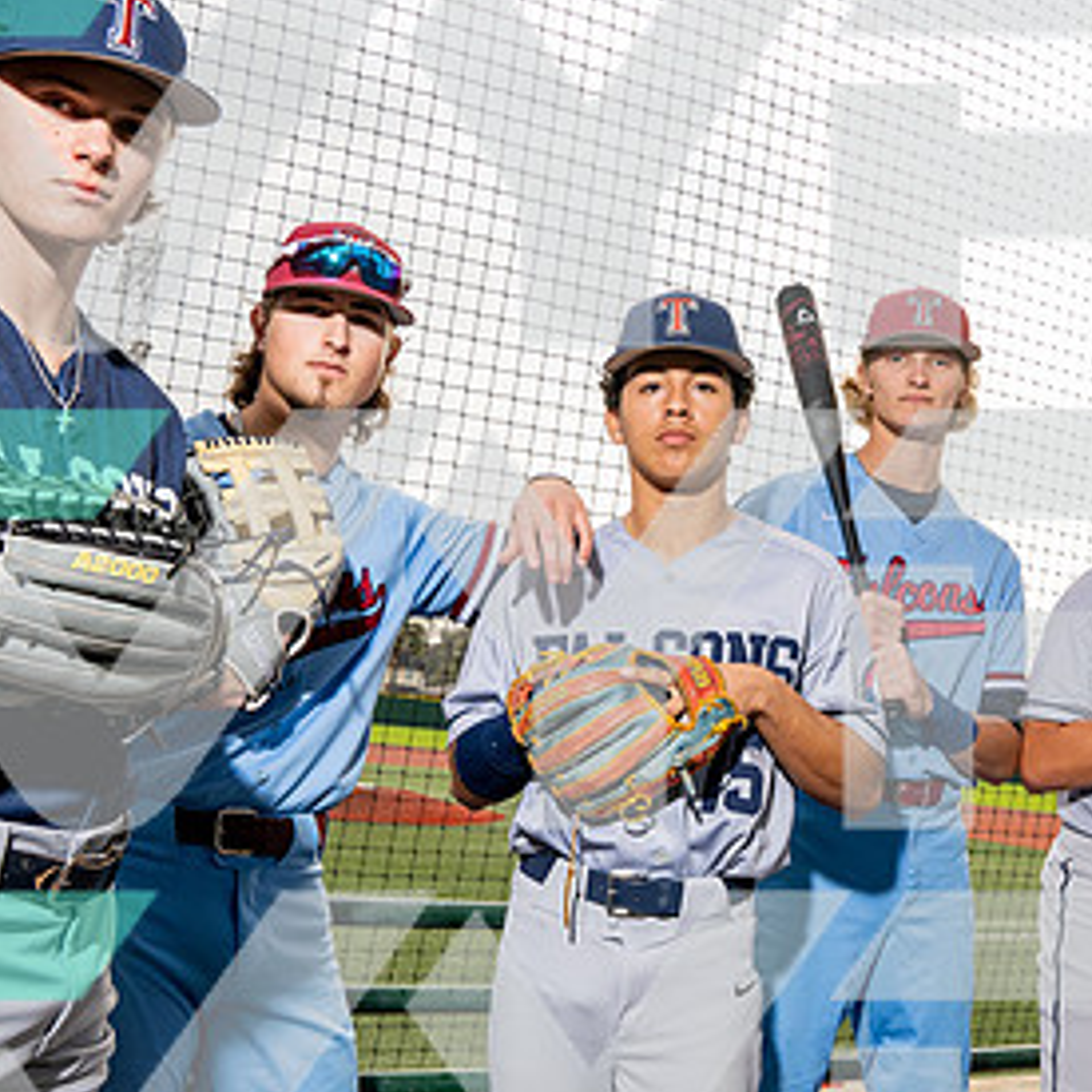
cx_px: 766
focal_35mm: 43
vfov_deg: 39.1
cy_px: 621
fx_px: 1535
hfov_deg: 38.5
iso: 400
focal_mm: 24
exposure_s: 1/250
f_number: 8
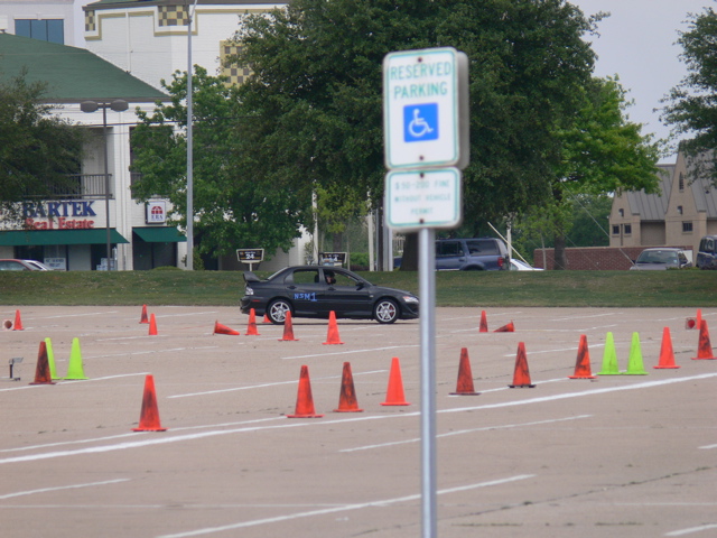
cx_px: 358
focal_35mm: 420
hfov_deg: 4.7
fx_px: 8699
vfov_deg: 3.5
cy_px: 269
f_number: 4.5
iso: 100
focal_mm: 88.8
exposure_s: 1/800
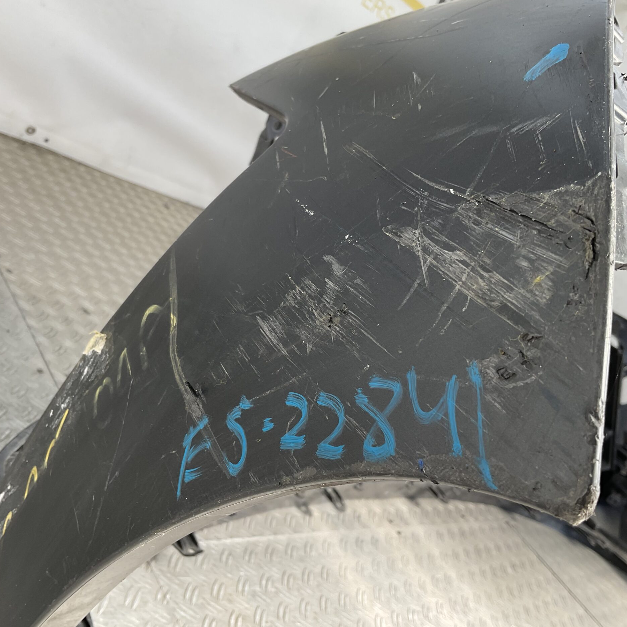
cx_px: 290
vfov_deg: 47.2
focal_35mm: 35
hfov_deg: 47.2
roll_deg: -37.1
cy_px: 309
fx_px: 717
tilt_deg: -18.3
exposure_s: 1/135
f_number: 1.8
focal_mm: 3
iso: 16
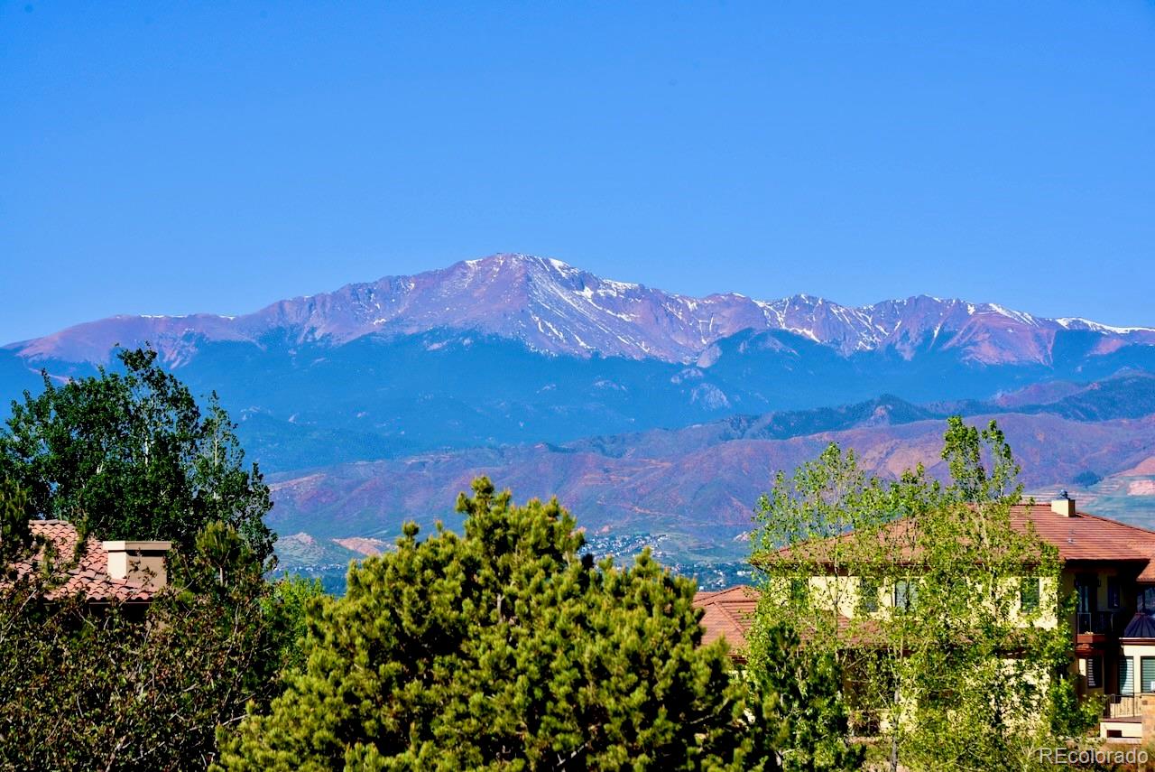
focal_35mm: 125
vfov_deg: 11.0
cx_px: 578
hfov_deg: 16.4
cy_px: 386
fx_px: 4013
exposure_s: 1/500
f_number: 11
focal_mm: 125
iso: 200
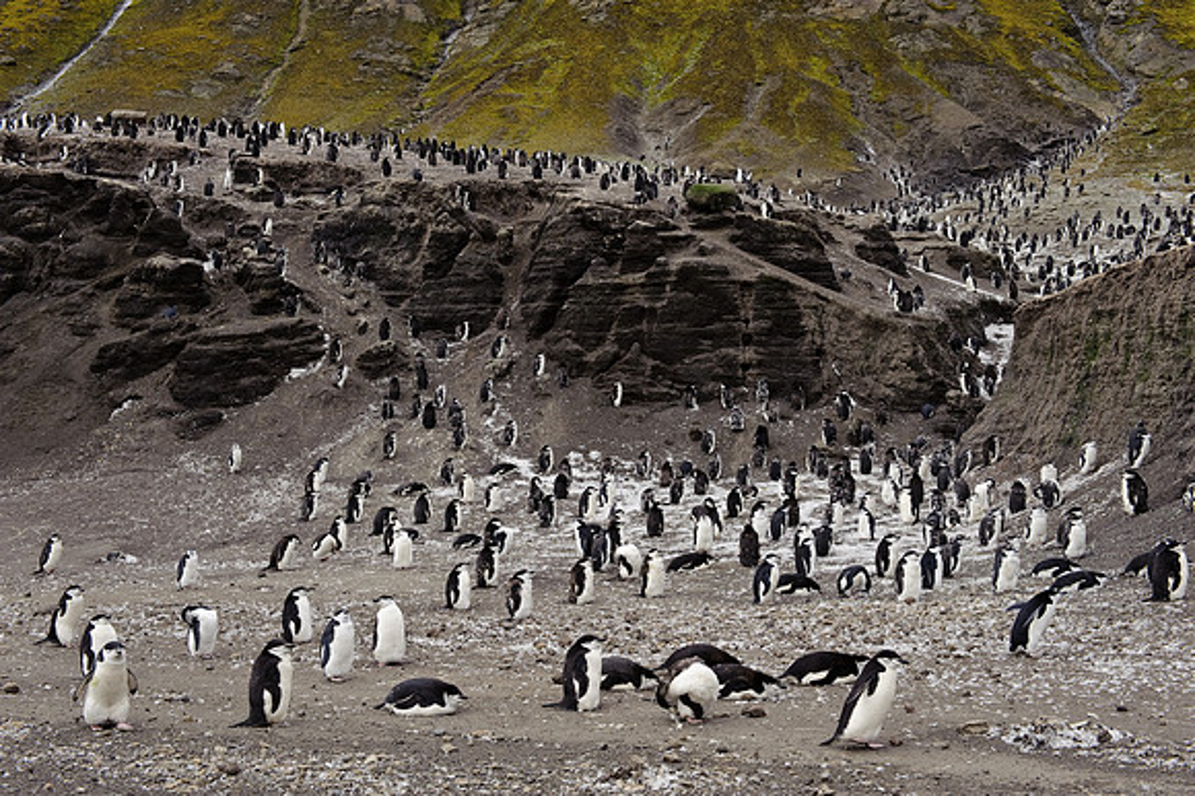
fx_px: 1592
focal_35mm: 48
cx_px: 598
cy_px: 398
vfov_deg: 28.0
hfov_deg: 41.1
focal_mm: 48
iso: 200
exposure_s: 1/80
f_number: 13
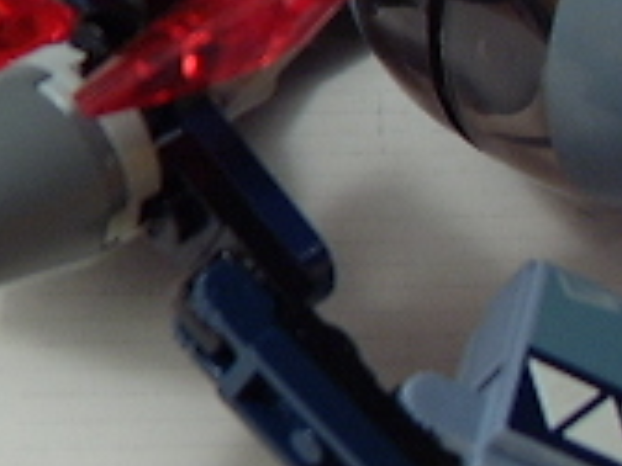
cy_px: -30
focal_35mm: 118
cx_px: 507
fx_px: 2120
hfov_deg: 16.6
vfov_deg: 12.4
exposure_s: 1/65
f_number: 2.7
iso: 100
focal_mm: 8.13
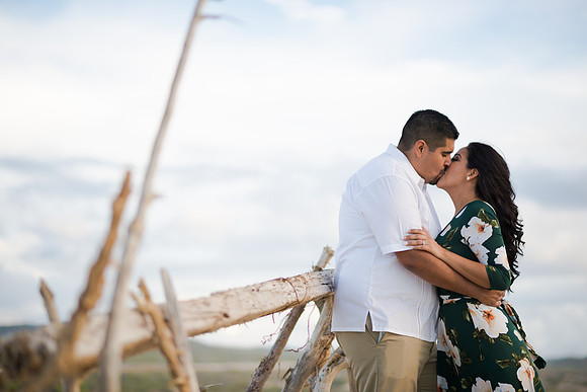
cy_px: 196
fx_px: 1386
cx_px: 294
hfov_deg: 23.9
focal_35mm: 85
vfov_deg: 16.1
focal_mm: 85
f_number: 2
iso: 64
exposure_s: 1/1600
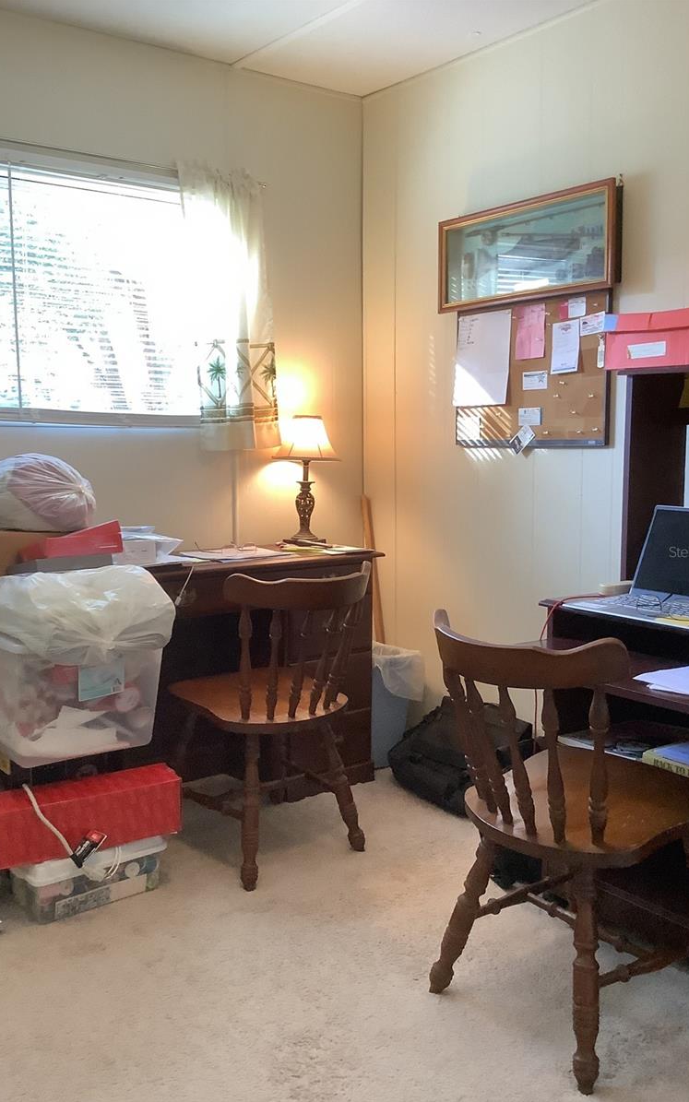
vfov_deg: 58.1
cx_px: 319
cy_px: 551
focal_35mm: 33
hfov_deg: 38.3
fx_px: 991
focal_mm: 3.3
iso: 250
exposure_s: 1/60
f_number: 2.4
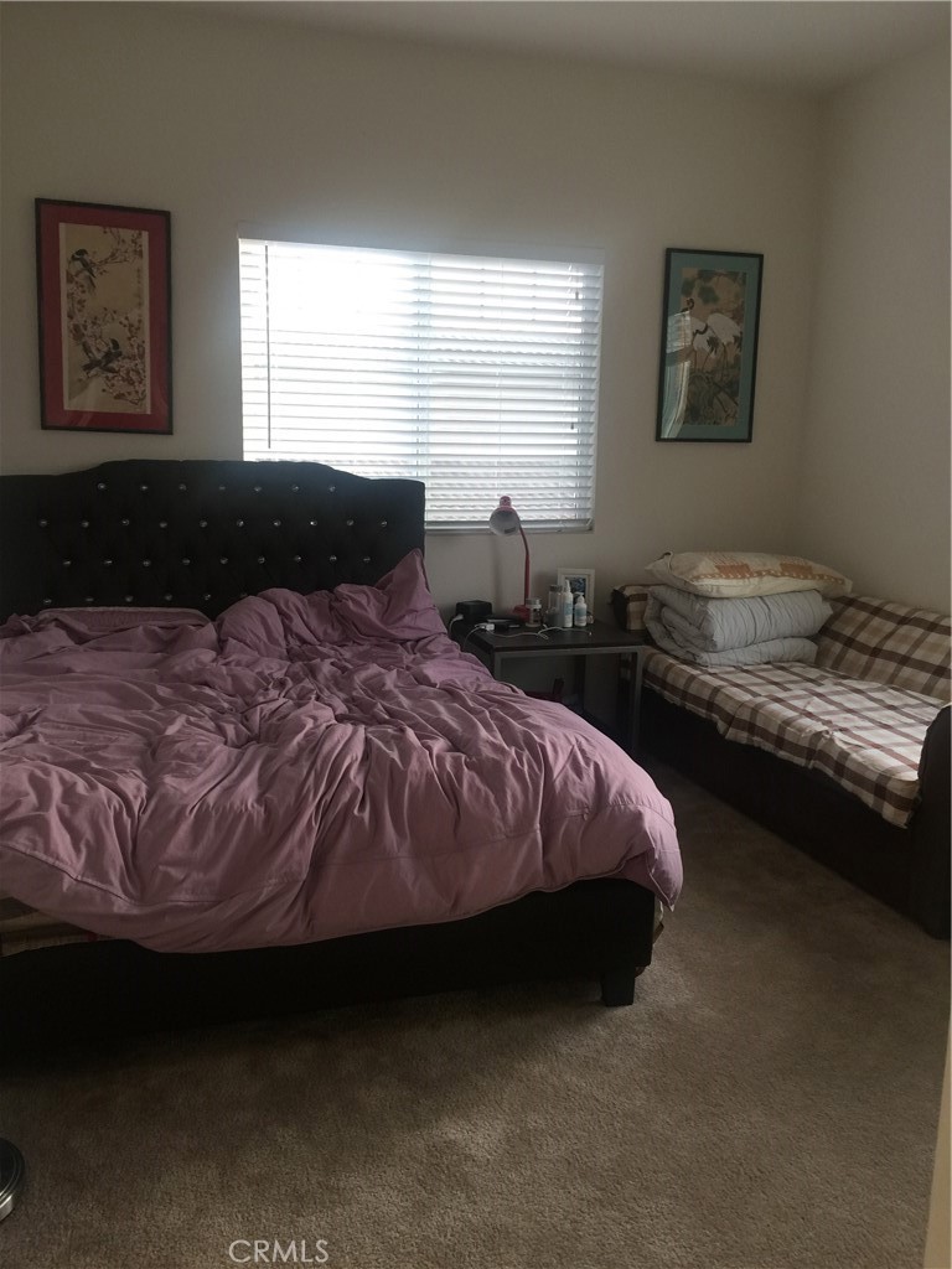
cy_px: 634
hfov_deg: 48.2
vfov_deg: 61.7
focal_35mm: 29
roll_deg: -0.7
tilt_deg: -9.0
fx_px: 1063
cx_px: 476
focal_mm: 4.15
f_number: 2.2
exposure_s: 1/15
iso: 32
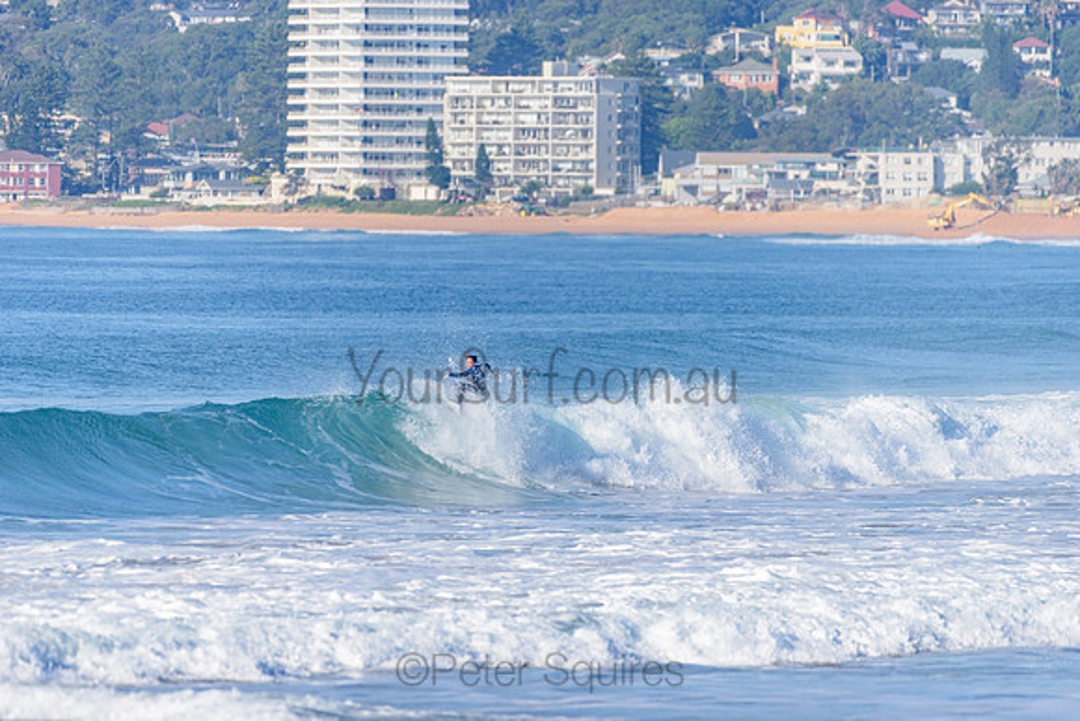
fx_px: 15003
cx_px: 540
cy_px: 360
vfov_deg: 2.8
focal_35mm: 500
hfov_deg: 4.1
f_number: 5.6
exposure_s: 1/2000
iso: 160
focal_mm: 500
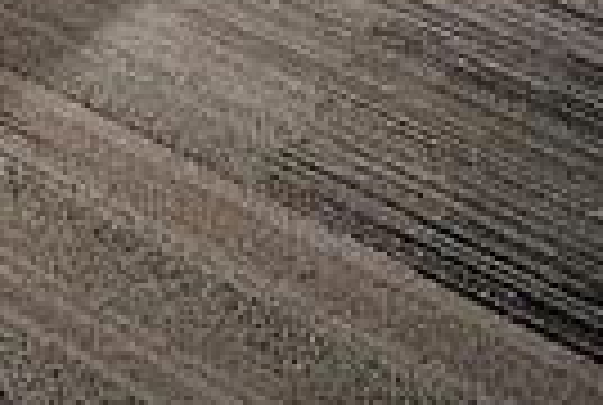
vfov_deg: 12.4
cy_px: -567
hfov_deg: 23.0
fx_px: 1460
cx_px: 126
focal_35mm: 87
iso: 100
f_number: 5.6
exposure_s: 1/250
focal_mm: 26
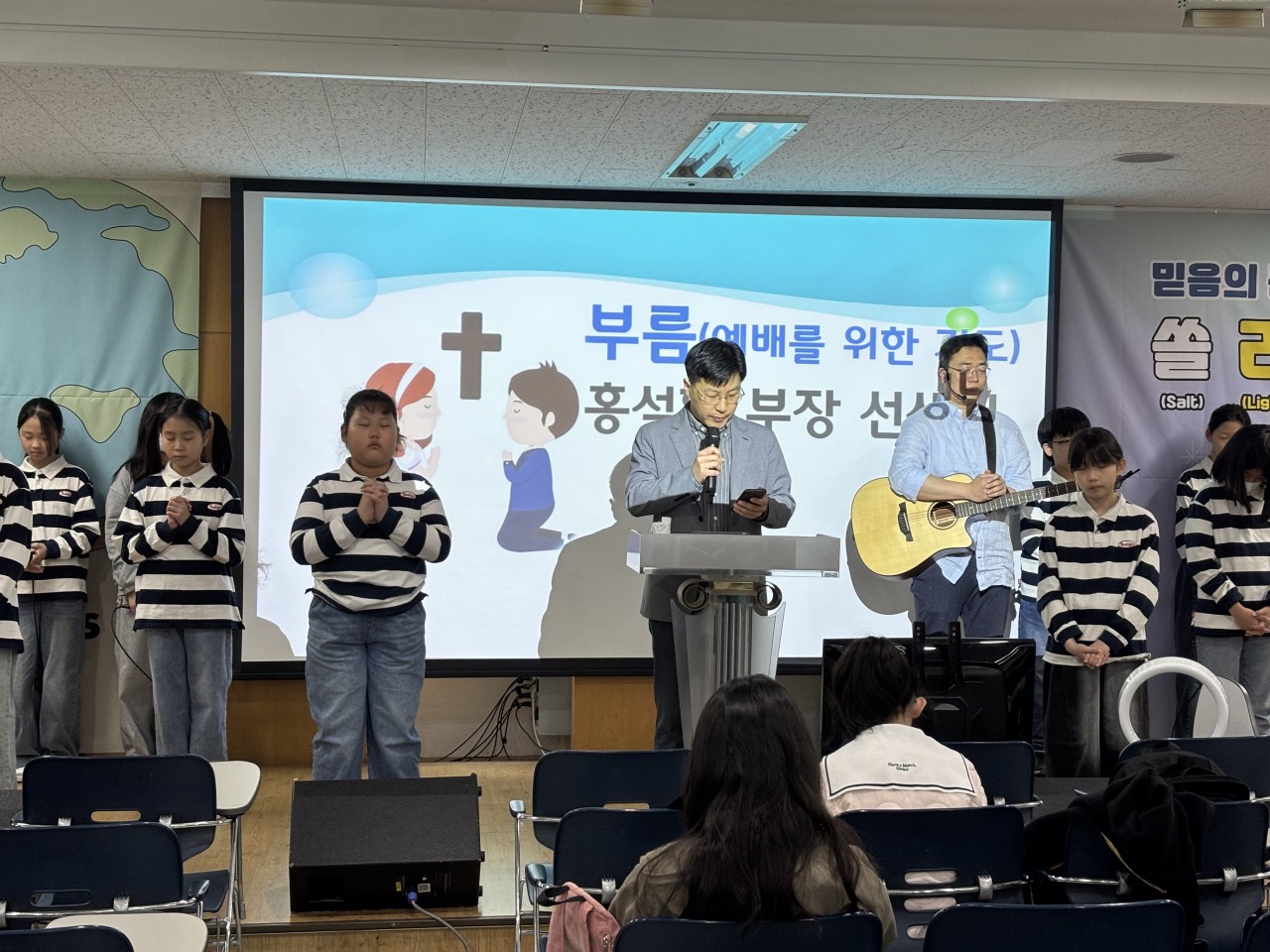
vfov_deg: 28.0
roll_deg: -1.3
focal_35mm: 52
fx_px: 1908
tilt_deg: -0.7
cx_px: 635
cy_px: 476
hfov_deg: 36.8
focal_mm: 5.96
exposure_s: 1/60
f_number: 1.6
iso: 50
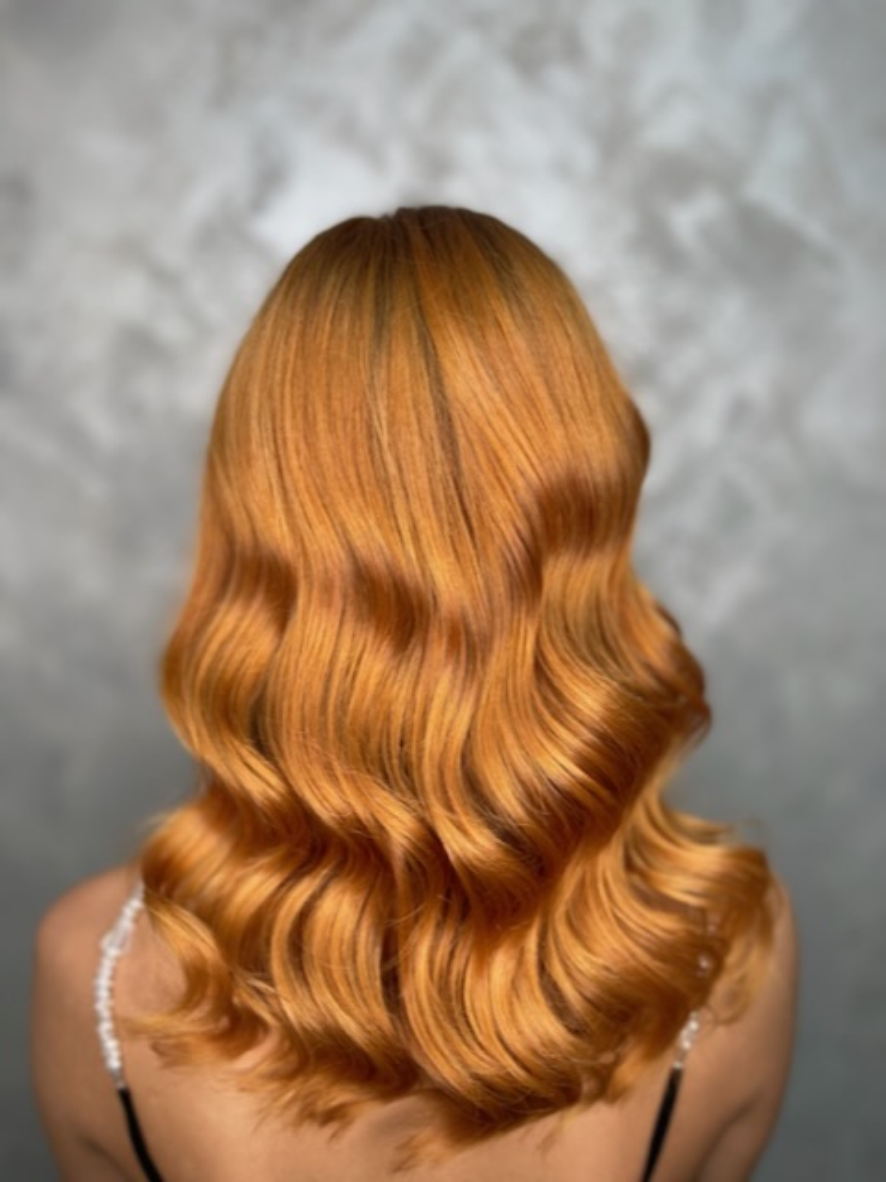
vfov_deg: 67.3
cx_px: 443
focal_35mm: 26
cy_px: 591
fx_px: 887
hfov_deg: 53.1
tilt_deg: -9.1
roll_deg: +0.6
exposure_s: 1/129
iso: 32
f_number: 1.6
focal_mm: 5.1
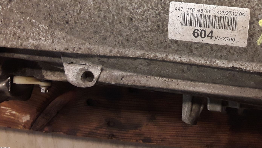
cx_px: 184
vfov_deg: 25.4
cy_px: 4
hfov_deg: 44.5
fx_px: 313
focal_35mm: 45
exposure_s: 1/50
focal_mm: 2.91
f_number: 1.9
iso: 100
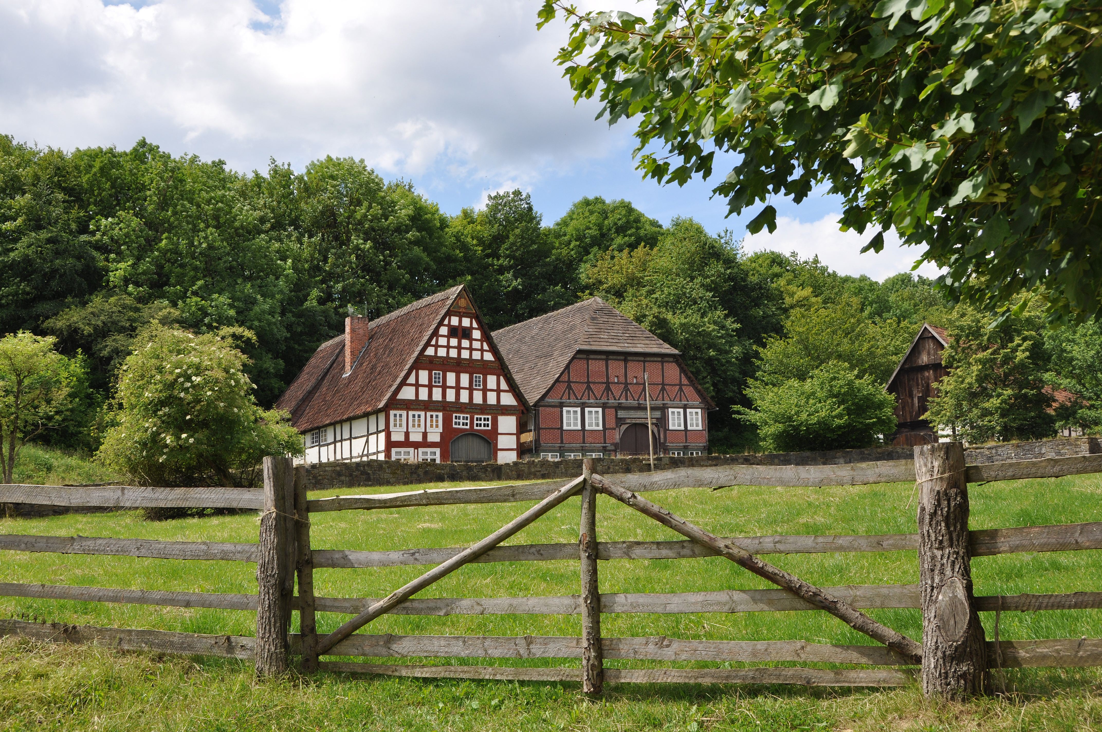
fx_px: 1101
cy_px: 366
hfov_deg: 53.2
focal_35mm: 36
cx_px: 551
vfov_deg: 36.8
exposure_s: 1/320
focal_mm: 24
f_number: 9
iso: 200
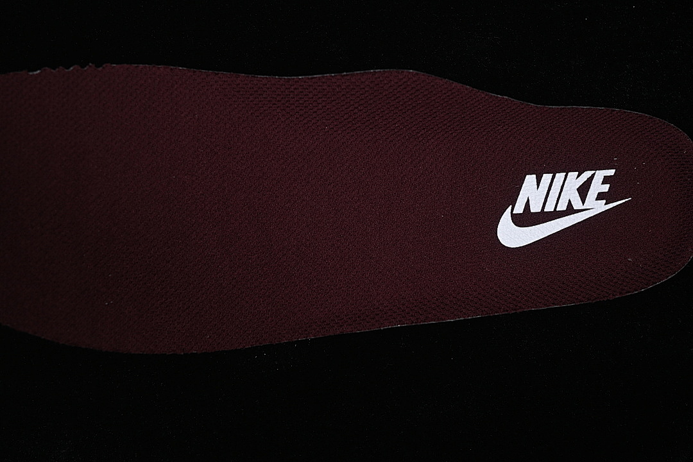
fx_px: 1444
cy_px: 231
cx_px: 346
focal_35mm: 75
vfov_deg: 18.2
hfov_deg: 27.0
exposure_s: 1/60
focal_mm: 50
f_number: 6.3
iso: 160
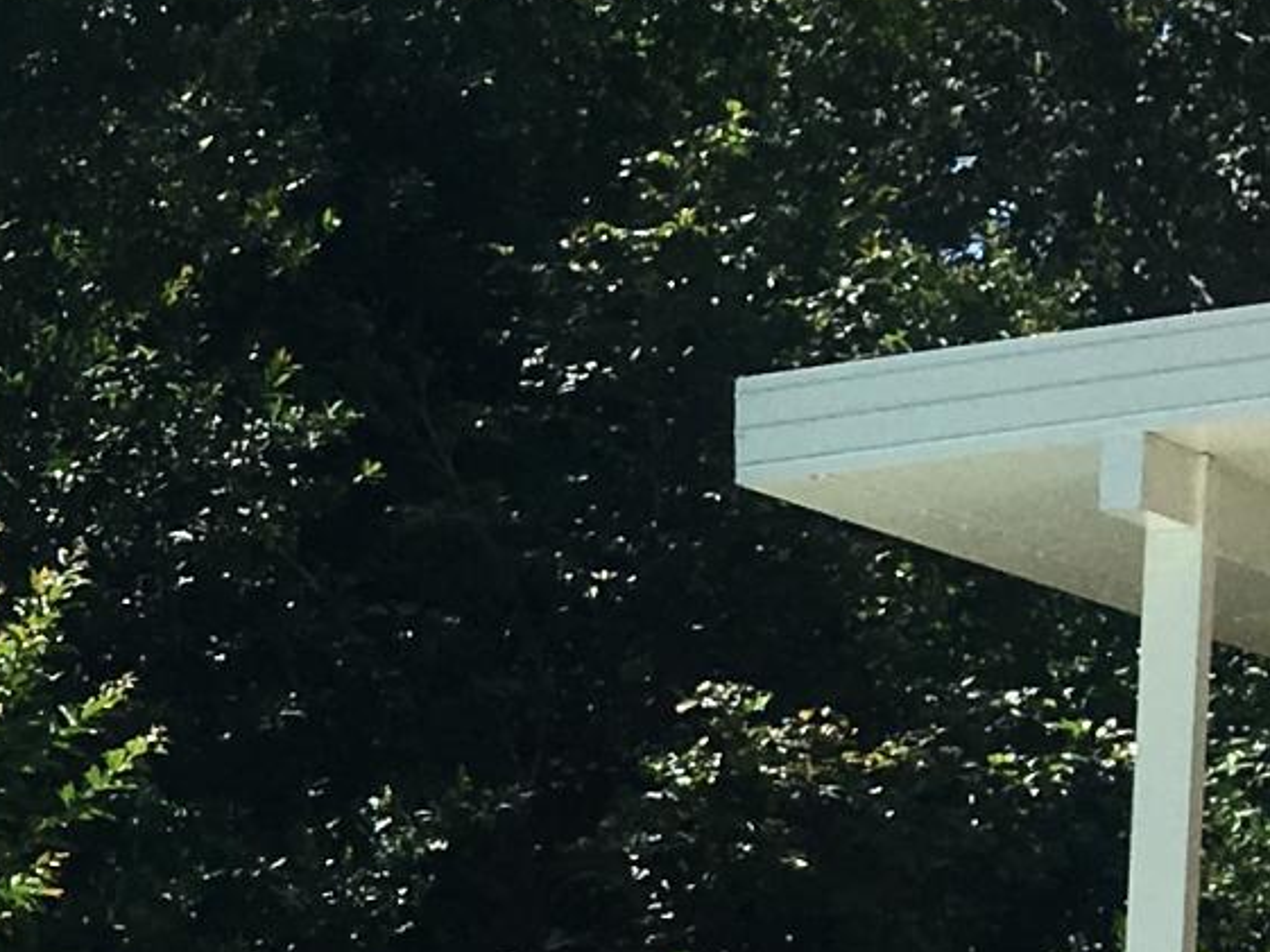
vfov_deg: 9.0
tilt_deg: -5.4
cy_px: 1859
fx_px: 5688
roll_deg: +0.2
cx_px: -1306
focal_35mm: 155
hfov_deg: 11.4
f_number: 2.2
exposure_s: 1/2564
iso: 25
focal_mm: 4.15
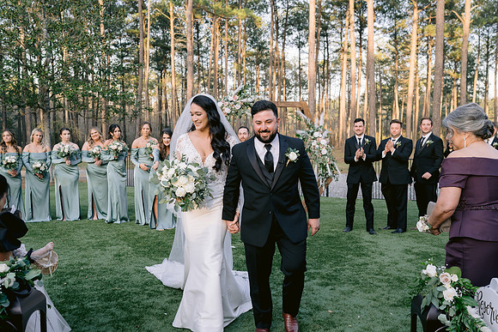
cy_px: 166
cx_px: 249
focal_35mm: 35
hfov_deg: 54.4
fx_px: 484
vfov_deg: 37.9
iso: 400
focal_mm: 35
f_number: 5
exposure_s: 1/200
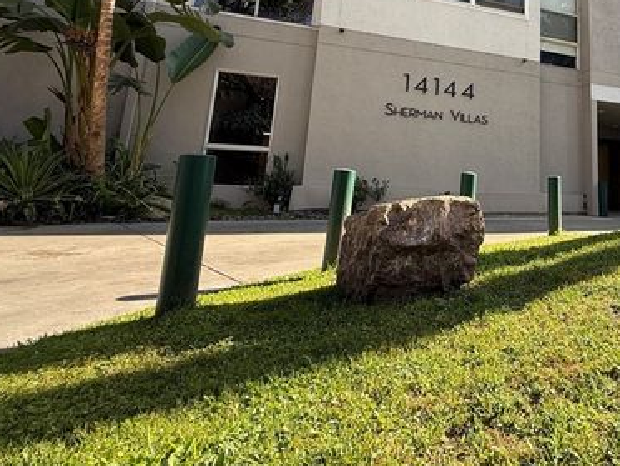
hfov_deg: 65.8
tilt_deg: +11.3
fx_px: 430
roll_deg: -1.1
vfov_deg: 53.9
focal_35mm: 24
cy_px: 110
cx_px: 485
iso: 50
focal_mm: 2.22
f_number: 2.2
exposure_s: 1/290
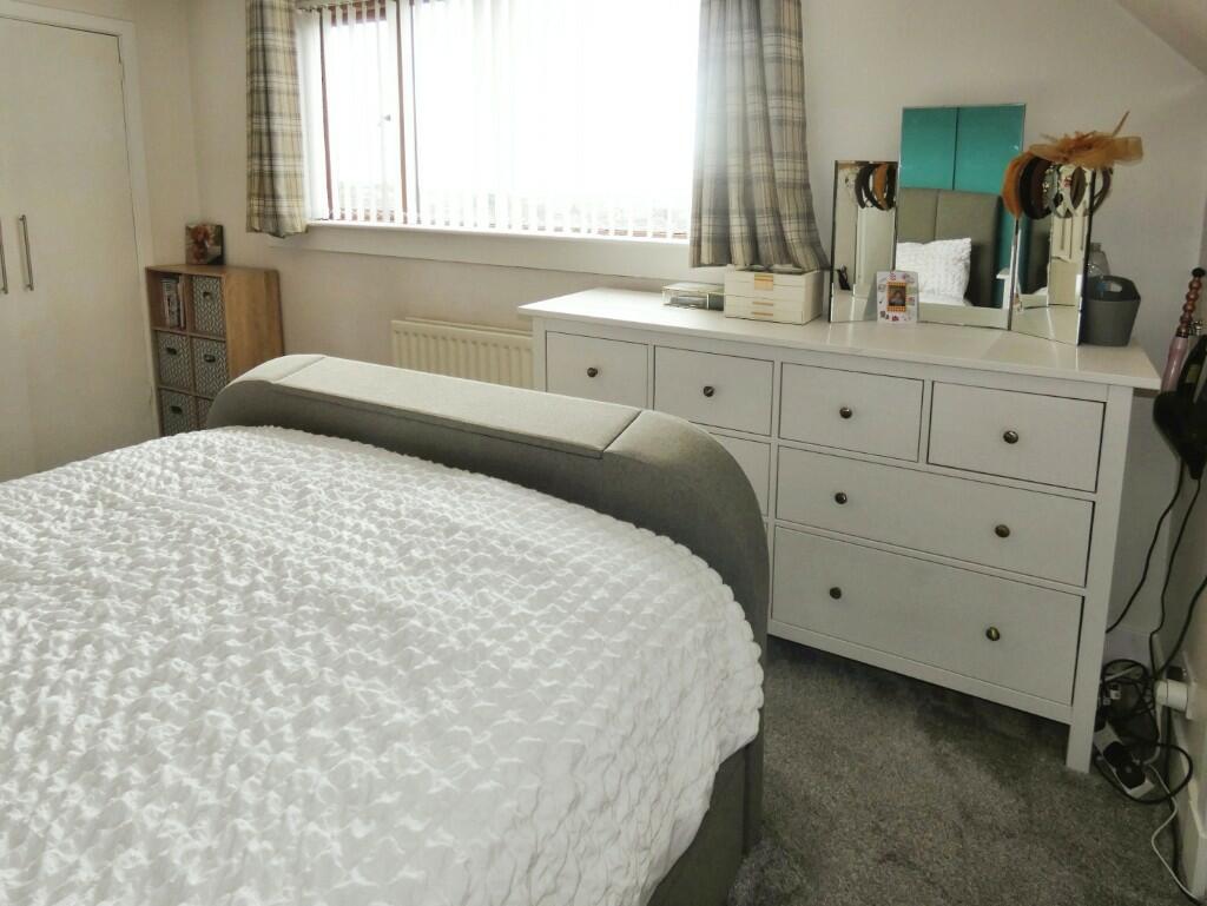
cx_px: 604
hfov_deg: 81.7
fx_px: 698
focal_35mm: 20
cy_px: 453
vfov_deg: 66.0
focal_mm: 3.6
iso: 80
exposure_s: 1/125
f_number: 2.8
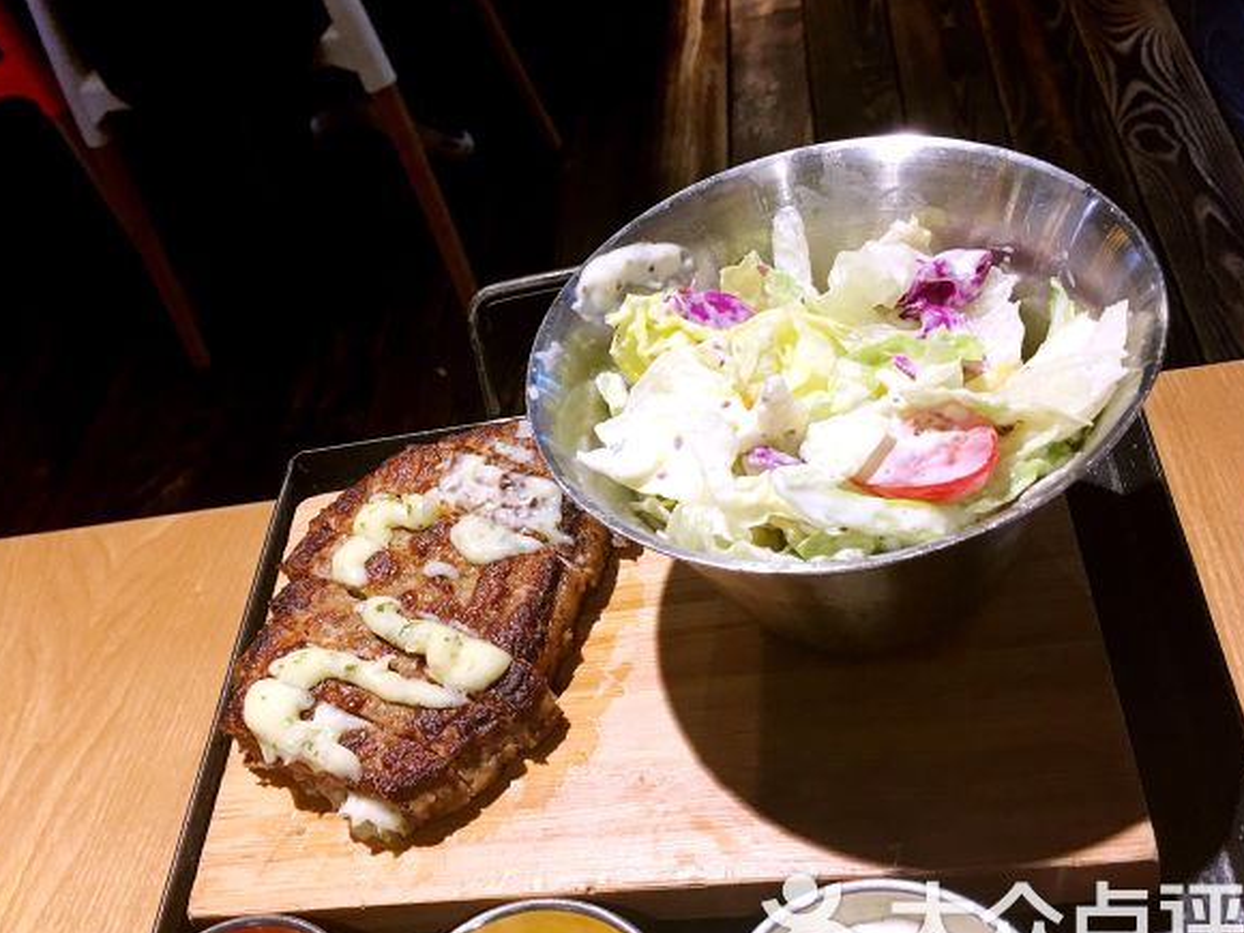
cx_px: 549
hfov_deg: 52.5
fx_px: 1258
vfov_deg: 40.7
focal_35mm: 35
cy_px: 473
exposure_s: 1/17
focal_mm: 4.15
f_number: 2.2
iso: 40
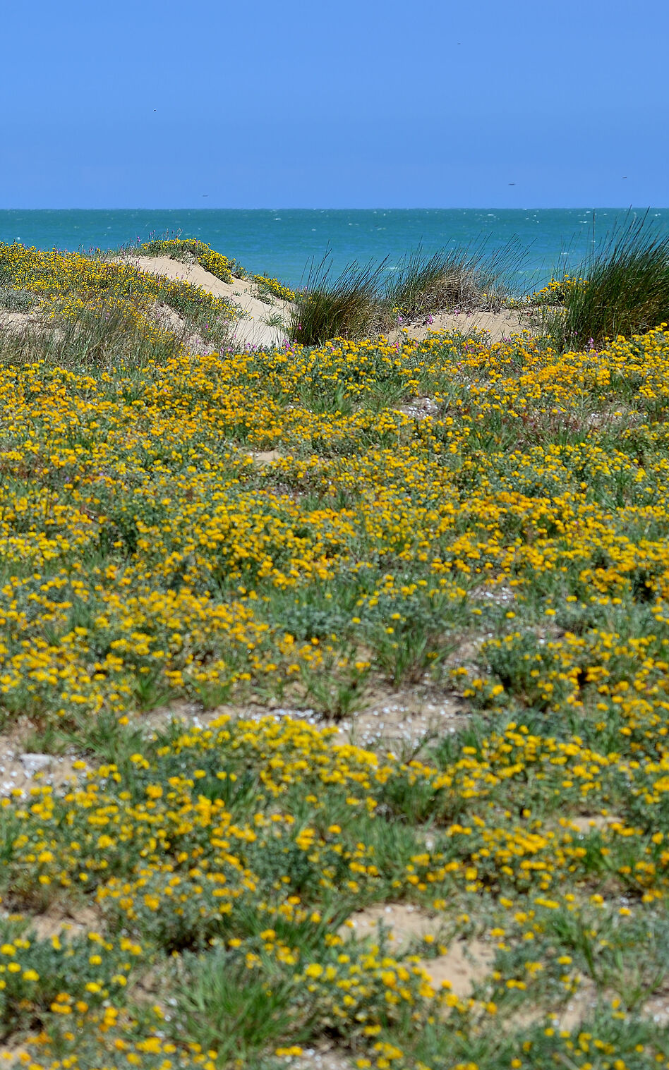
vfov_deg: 16.2
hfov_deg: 10.0
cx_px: -124
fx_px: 3764
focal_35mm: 129
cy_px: 525
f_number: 11
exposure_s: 1/250
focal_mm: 80
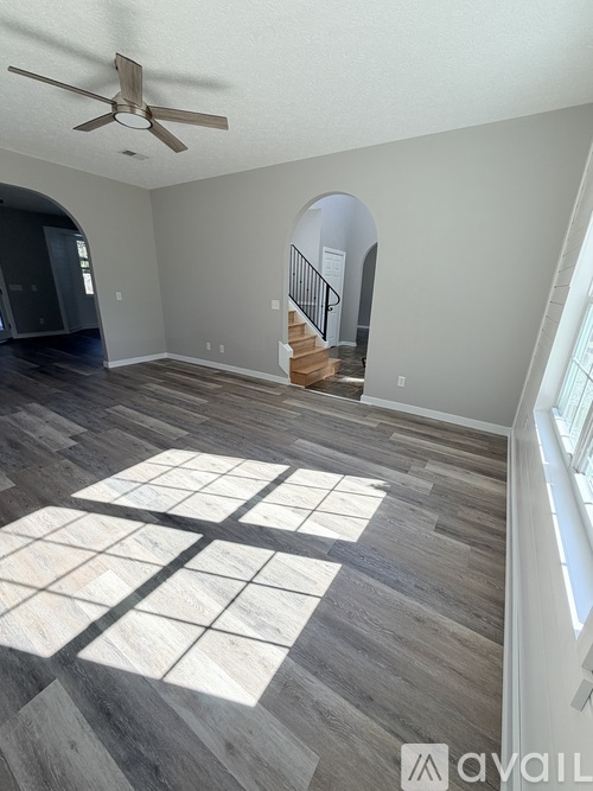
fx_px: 320
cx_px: 296
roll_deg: -1.9
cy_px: 396
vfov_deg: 102.1
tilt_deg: -19.1
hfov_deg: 85.7
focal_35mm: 14
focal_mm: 2.22
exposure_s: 1/342
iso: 50
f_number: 2.2
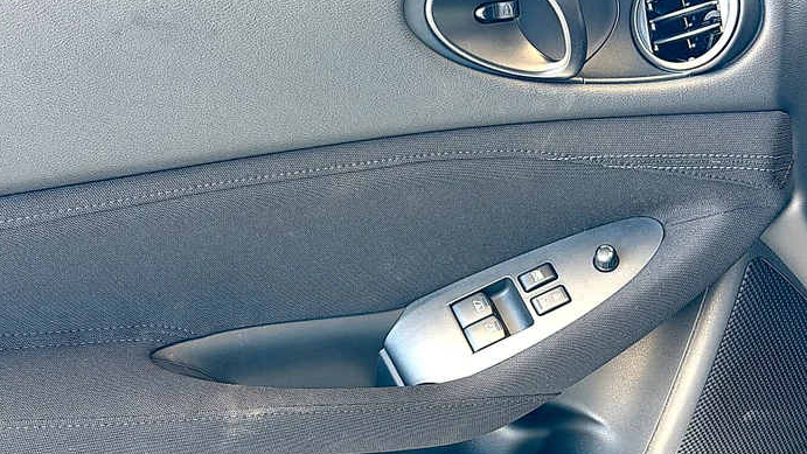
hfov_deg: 39.2
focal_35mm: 53
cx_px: 404
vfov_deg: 22.6
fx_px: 1134
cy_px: 197
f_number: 1.78
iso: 125
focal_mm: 6.76
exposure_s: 1/121
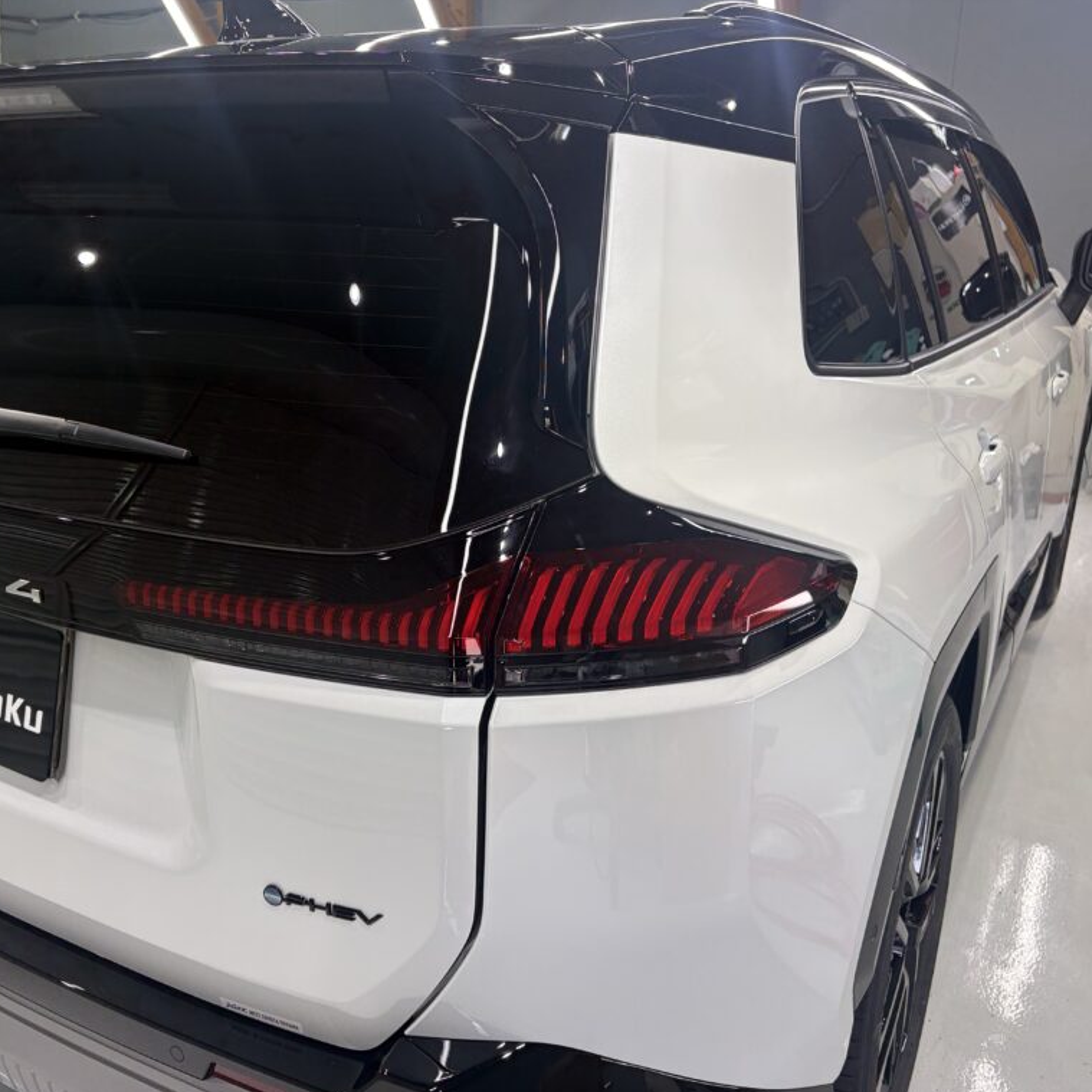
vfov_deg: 52.5
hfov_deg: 52.2
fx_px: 1106
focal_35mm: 31
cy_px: 548
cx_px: 447
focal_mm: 5.96
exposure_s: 1/120
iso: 40
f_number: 1.6
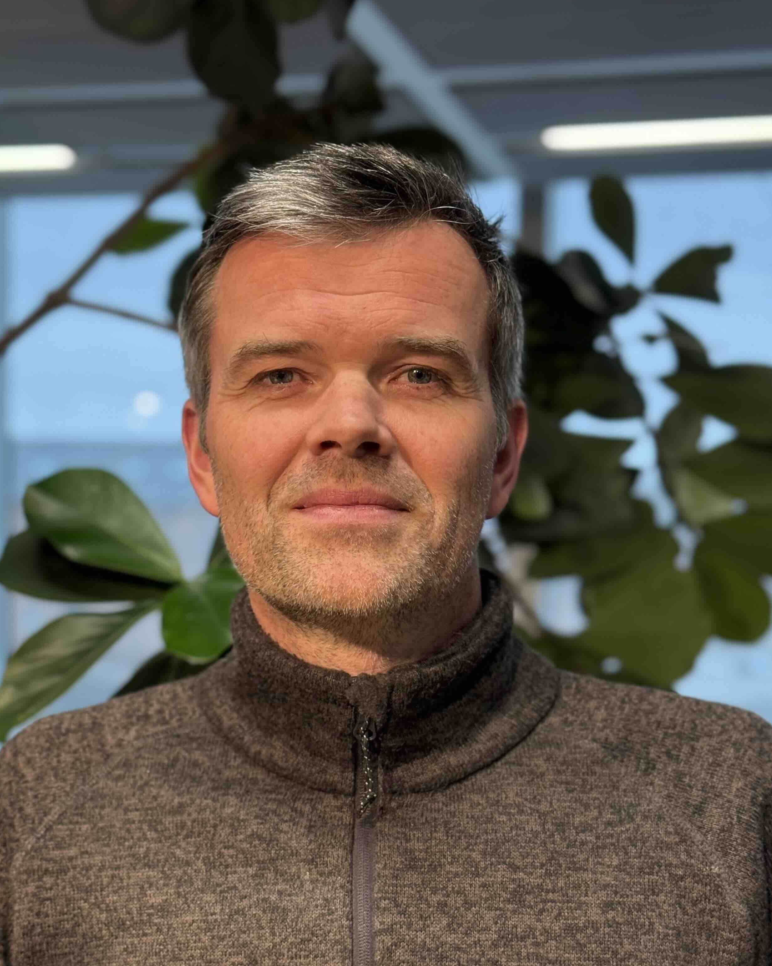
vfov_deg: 30.9
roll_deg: -1.0
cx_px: 330
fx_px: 1742
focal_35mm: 61
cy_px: 573
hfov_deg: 25.0
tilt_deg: -2.4
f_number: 1.78
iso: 125
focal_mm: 6.76
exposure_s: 1/100
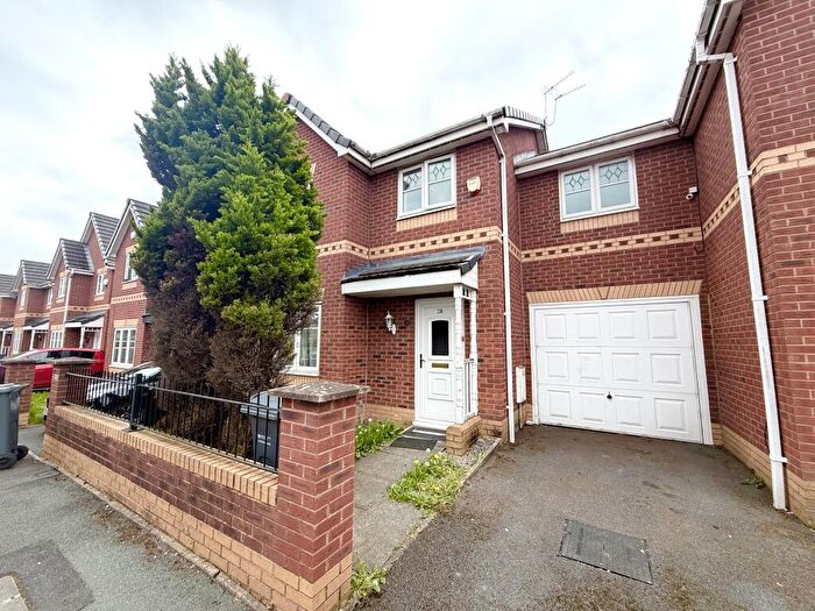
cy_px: 306
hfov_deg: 102.1
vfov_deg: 85.7
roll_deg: -0.5
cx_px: 408
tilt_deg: +5.2
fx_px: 330
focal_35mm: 14
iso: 40
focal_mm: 2.22
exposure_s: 1/540
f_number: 2.2
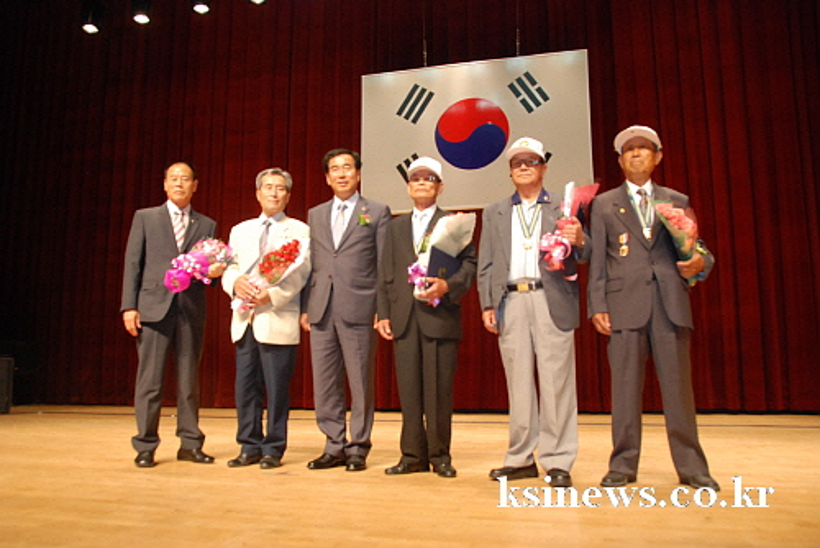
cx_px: 410
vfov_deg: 48.0
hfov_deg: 67.4
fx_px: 615
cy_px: 274
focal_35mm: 27
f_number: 5
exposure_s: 1/60
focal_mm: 18
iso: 800
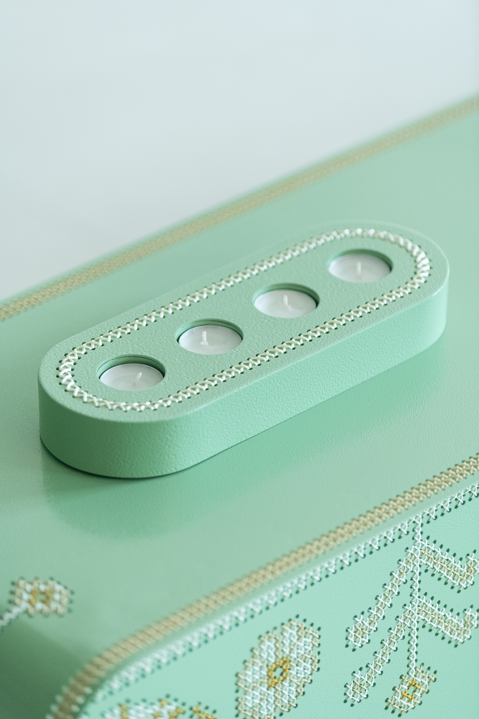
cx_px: 240
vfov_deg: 12.8
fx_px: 3193
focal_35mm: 160
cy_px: 360
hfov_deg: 8.6
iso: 2500
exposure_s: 1/125
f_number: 2.8
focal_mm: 160
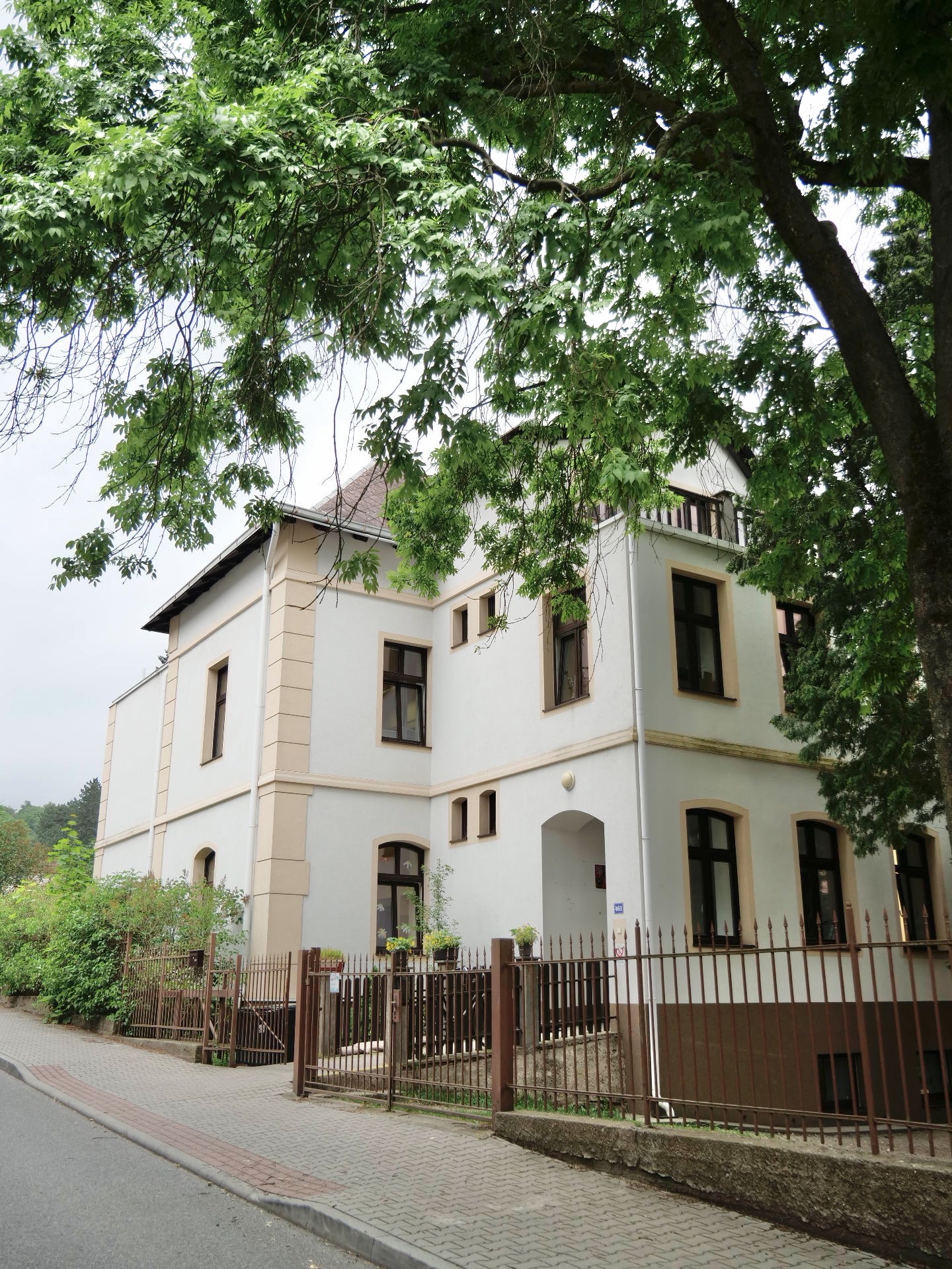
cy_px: 634
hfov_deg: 46.8
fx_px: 1100
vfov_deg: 60.0
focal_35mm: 30
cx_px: 476
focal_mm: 15
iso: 160
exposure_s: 1/160
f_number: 3.7
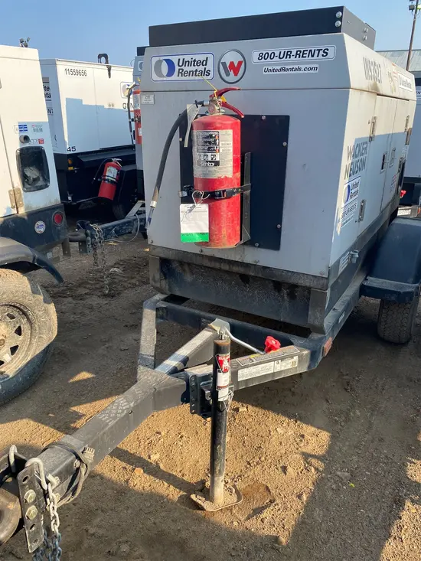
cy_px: 280
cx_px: 210
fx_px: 421
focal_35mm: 26
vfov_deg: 67.3
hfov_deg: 53.1
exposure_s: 1/816
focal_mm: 4.25
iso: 32
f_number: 1.8
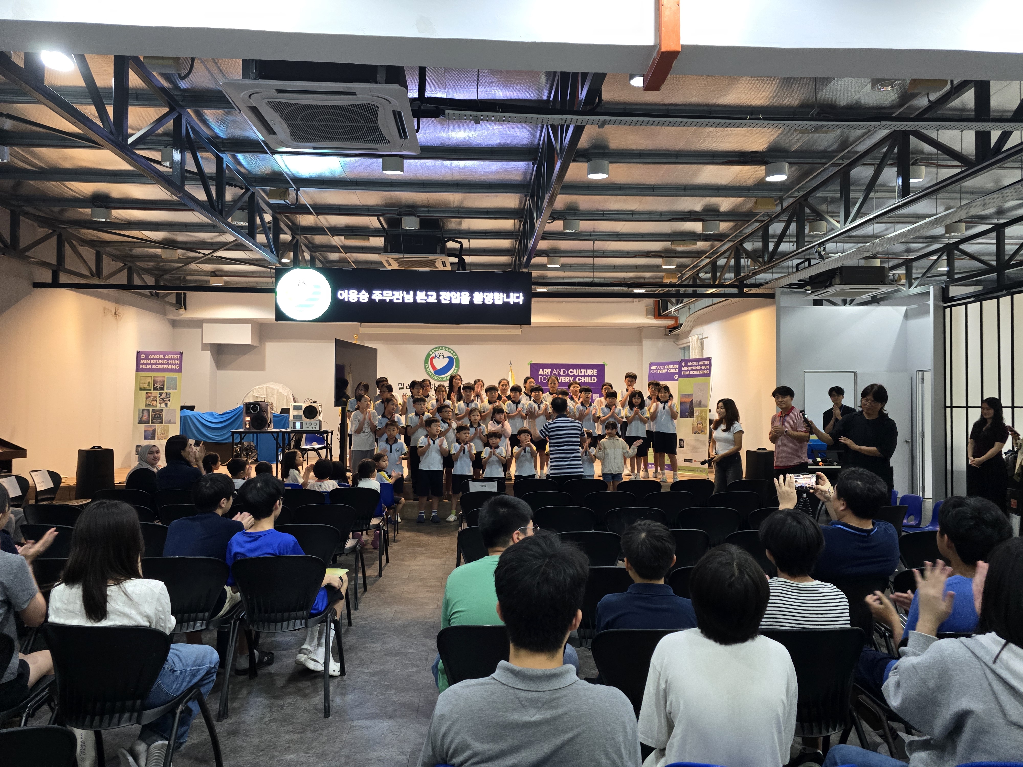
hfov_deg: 73.9
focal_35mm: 23
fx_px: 680
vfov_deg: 58.9
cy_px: 384
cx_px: 512
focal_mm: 6.3
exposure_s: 1/60
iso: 640
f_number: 1.7
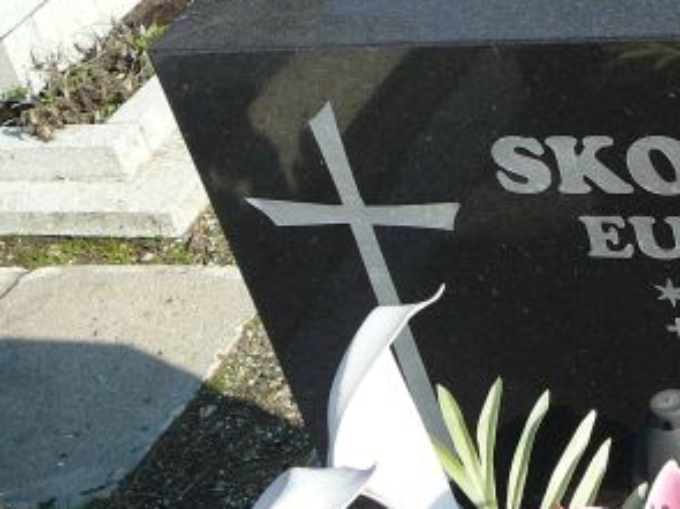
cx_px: 680
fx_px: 1492
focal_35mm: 76
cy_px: 115
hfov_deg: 24.5
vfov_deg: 19.2
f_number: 2.8
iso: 80
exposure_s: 1/800
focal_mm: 5.2
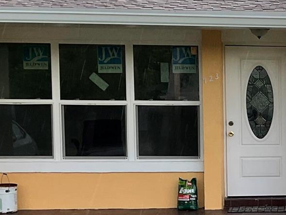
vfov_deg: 14.6
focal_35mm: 101
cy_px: 176
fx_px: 834
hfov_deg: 18.2
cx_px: 365
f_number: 1.8
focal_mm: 3
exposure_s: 1/130
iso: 16
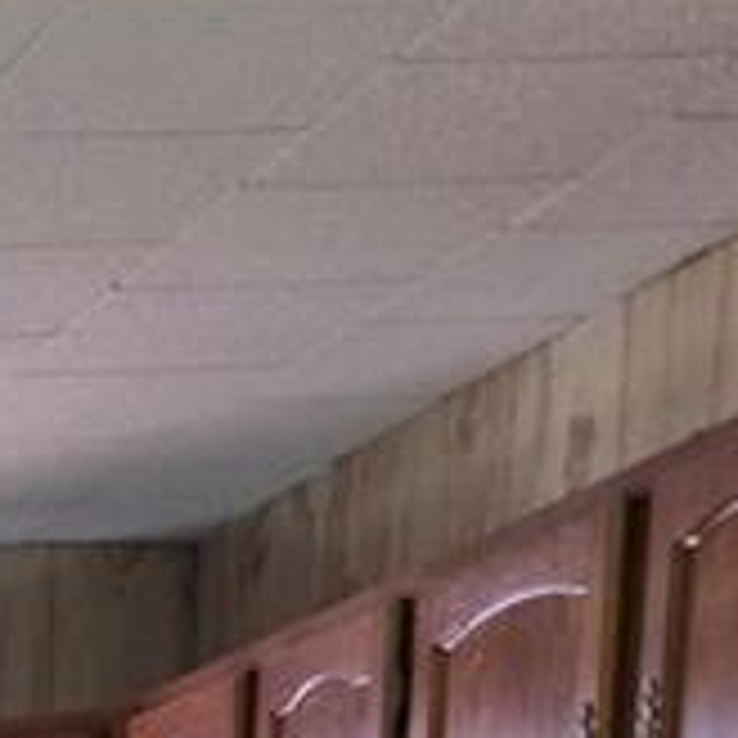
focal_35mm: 127
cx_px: -918
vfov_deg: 11.7
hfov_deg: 11.7
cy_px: 1678
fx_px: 3063
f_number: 1.8
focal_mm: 5.4
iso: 125
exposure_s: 1/120
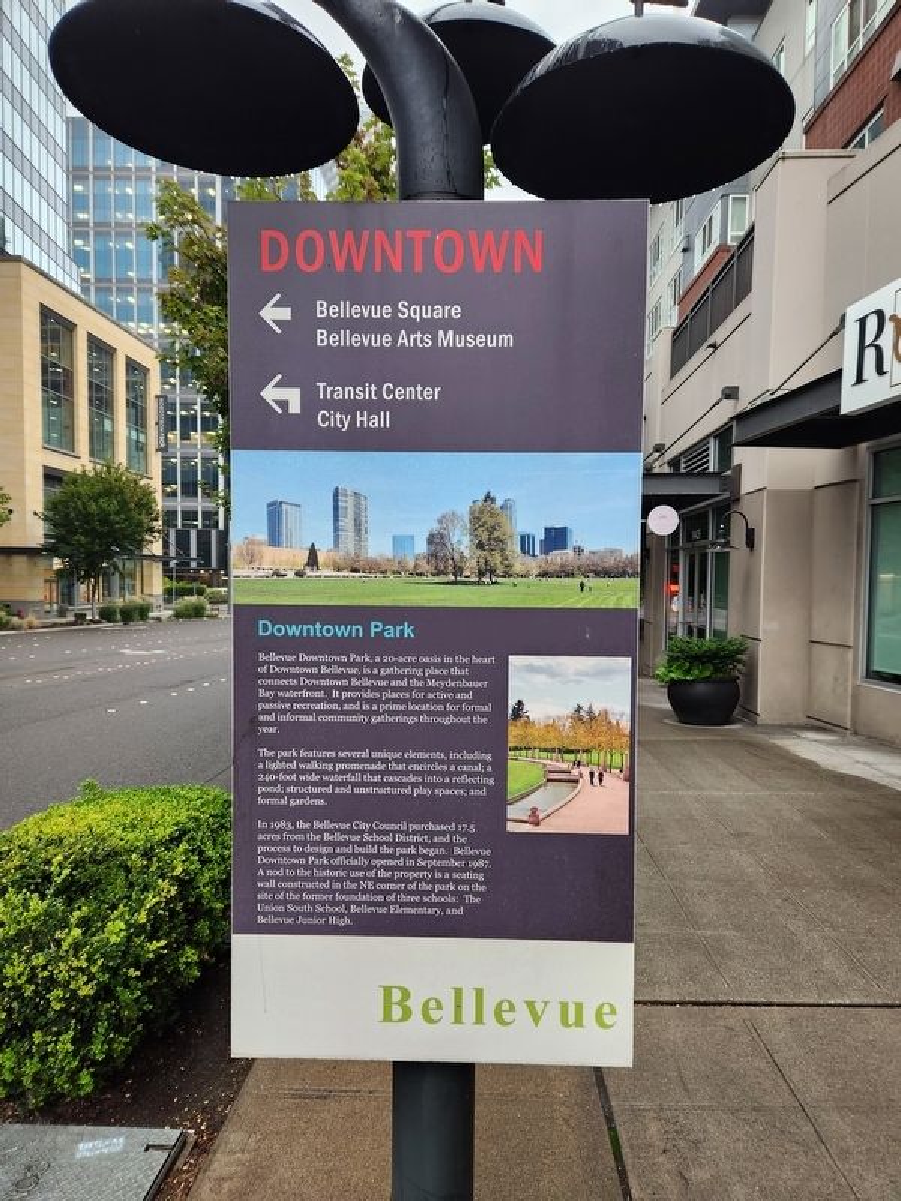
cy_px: 600
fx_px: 798
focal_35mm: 23
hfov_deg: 58.9
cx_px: 450
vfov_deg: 73.9
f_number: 1.8
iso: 160
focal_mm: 5.4
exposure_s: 1/120
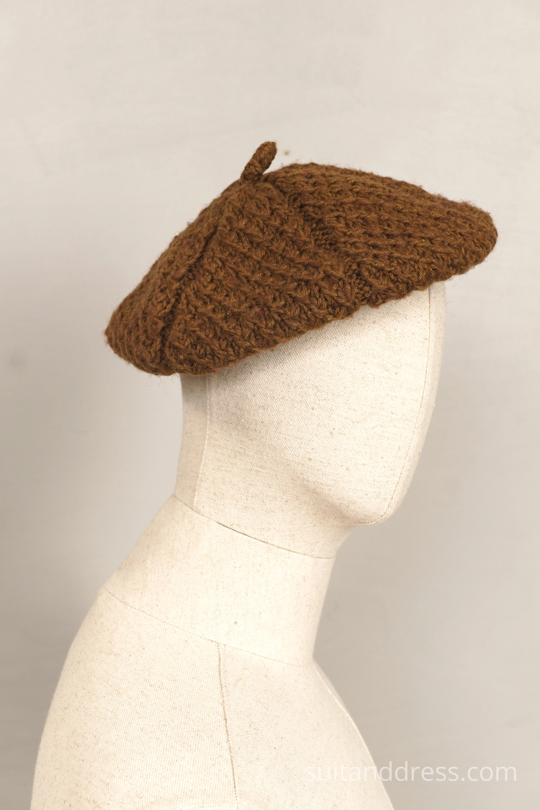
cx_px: 270
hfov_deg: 28.1
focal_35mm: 48
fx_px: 1080
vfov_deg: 41.1
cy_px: 405
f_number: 6.3
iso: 250
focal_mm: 32
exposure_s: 1/25
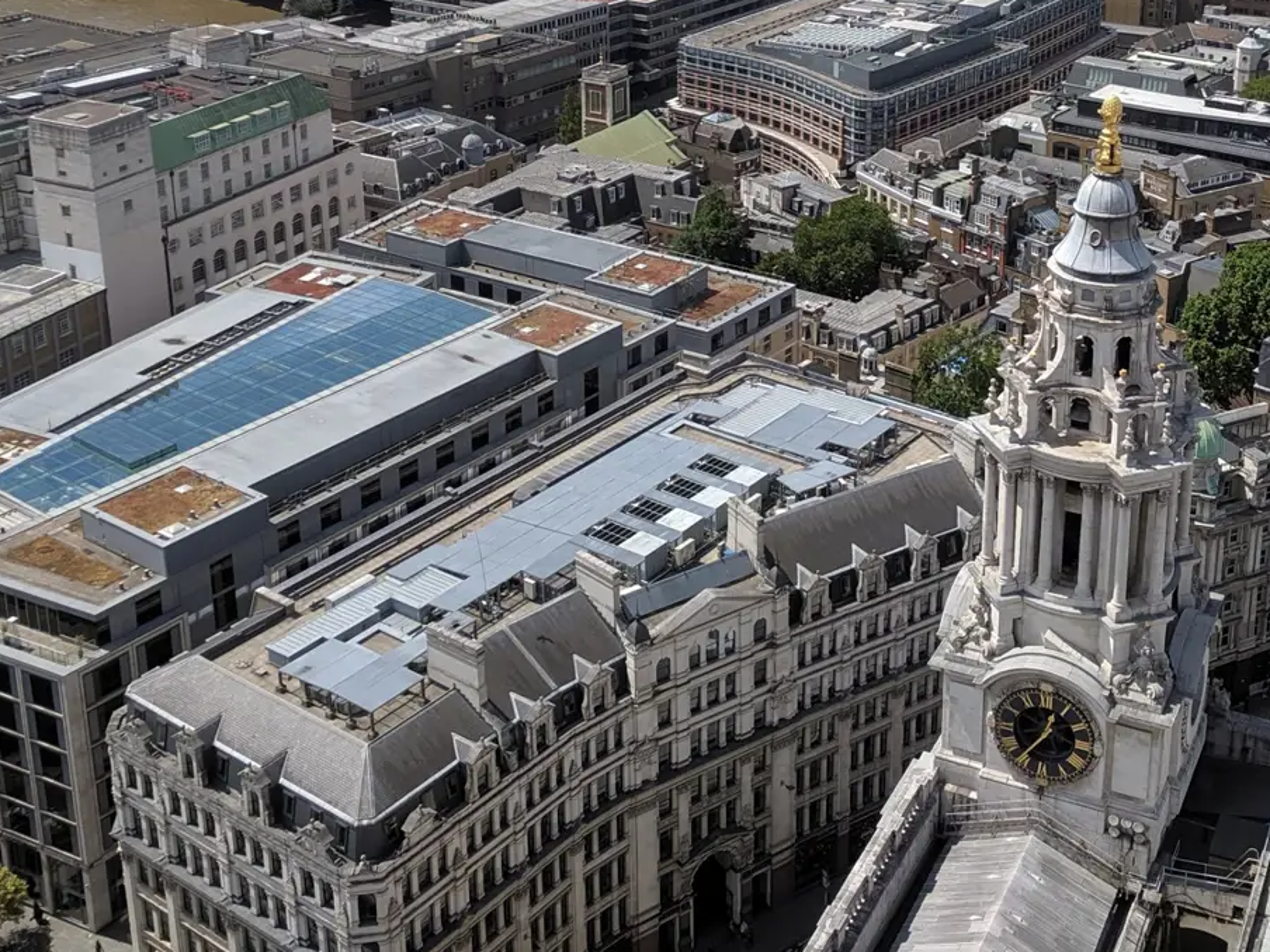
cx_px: 861
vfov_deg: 30.3
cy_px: 121
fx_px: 1688
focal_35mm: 46
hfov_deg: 40.7
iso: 49
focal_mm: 4.67
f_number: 2
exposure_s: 1/1862
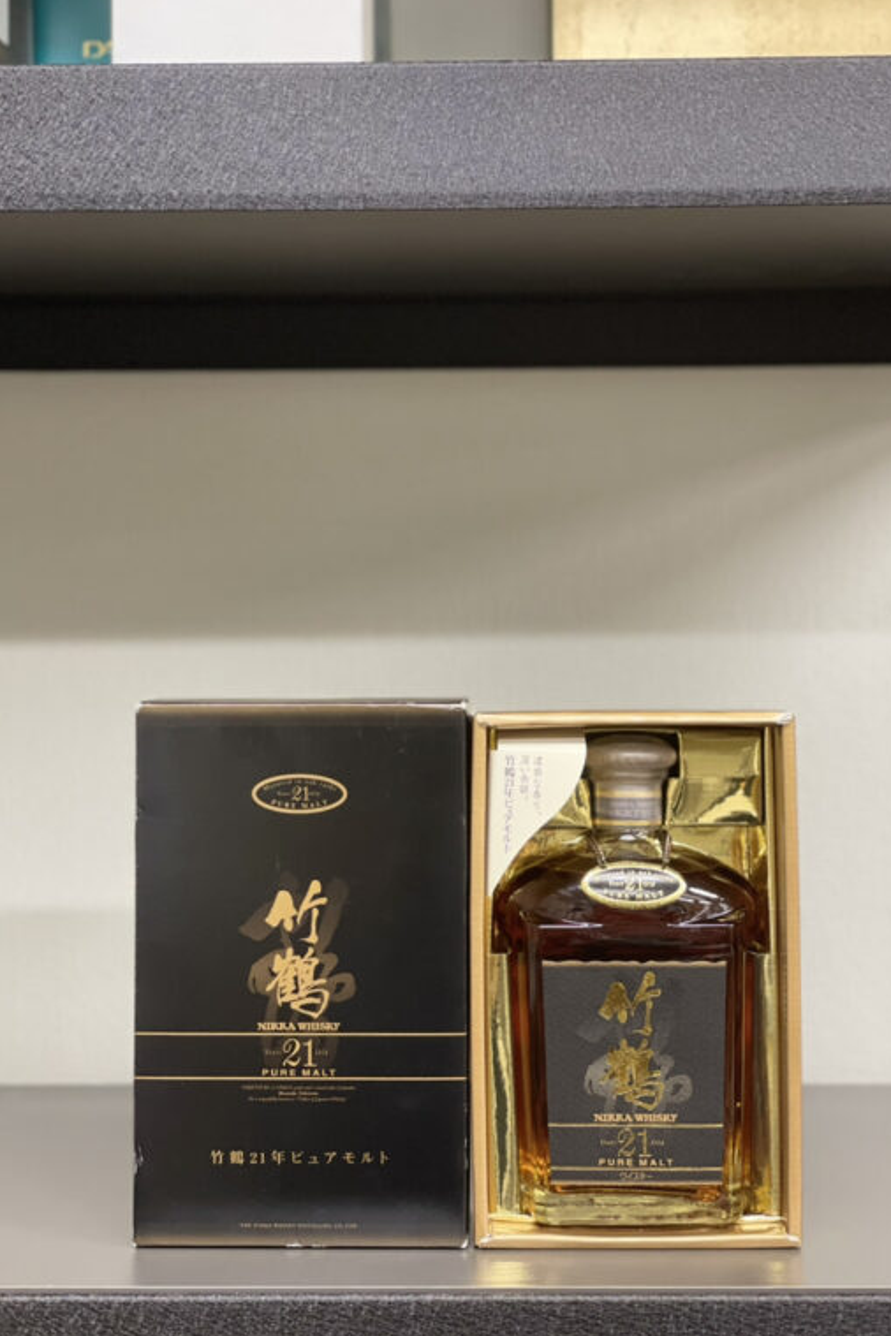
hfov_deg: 23.8
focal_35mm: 57
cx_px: 442
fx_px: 2116
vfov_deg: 35.1
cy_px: 657
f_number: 2
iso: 160
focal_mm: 6
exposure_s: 1/33
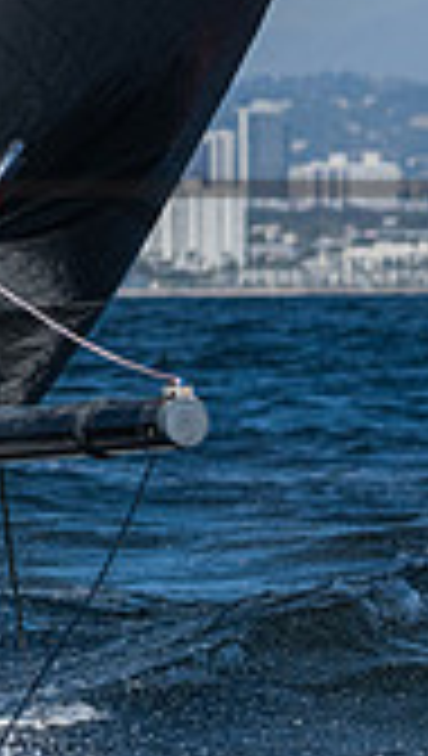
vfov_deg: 3.8
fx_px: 11535
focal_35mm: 574
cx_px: -785
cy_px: 324
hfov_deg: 2.1
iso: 400
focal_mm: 145
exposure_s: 1/8000
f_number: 6.3
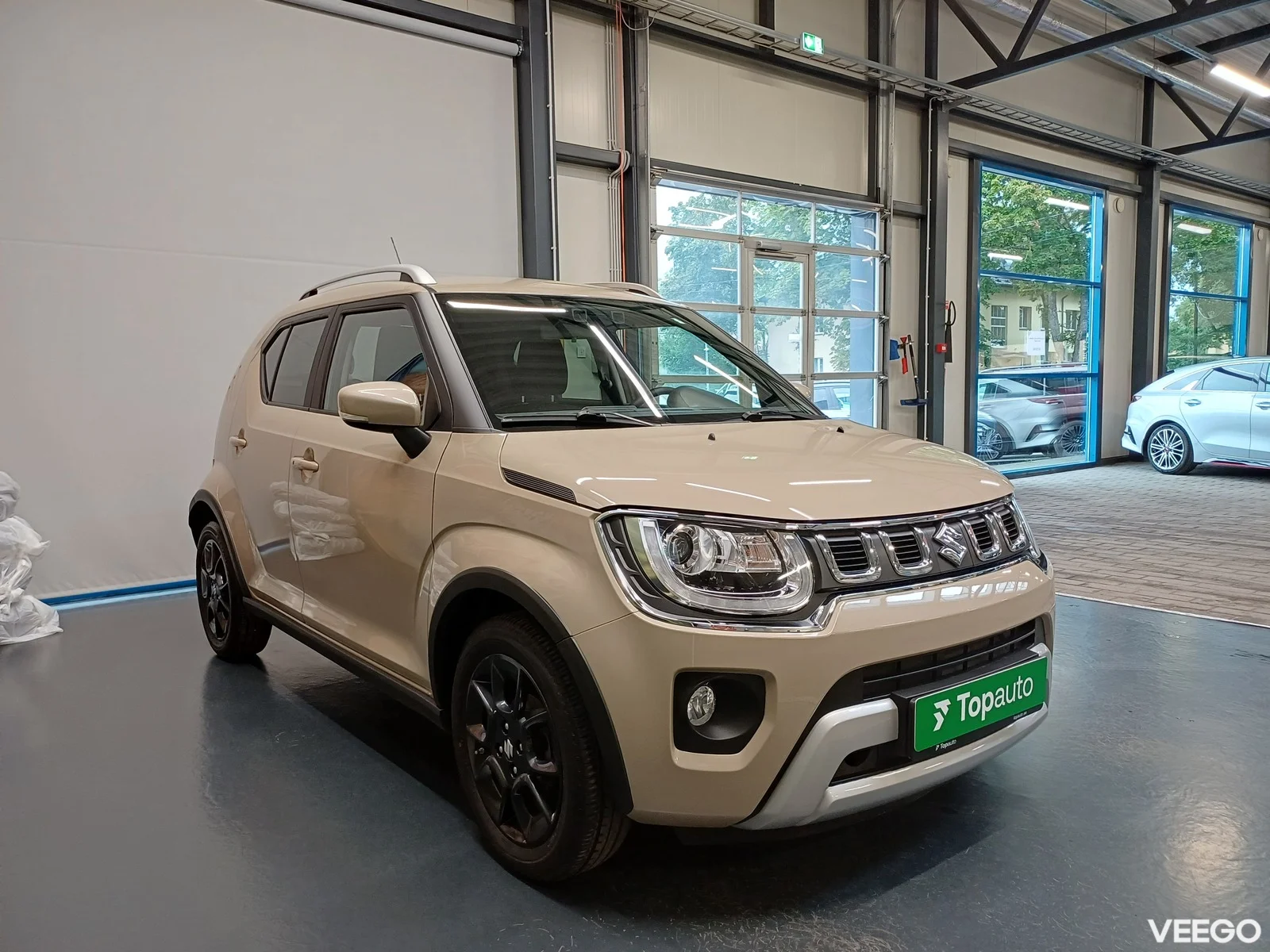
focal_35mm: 25
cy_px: 476
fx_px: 917
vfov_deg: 54.9
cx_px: 635
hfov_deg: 69.4
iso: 250
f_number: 1.8
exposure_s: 1/50
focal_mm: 4.65
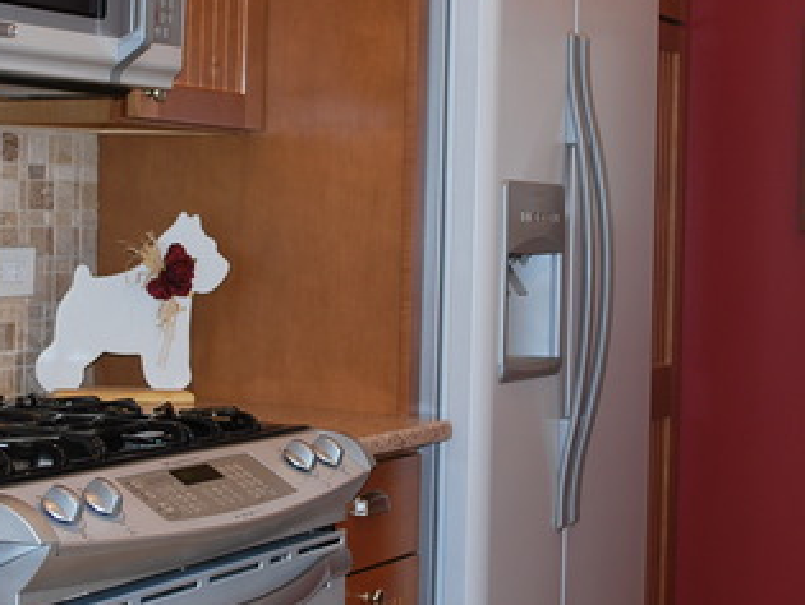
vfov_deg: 18.0
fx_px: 1909
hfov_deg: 23.7
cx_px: 253
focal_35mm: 82
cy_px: 225
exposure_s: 1/60
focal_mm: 28
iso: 200
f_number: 4.5
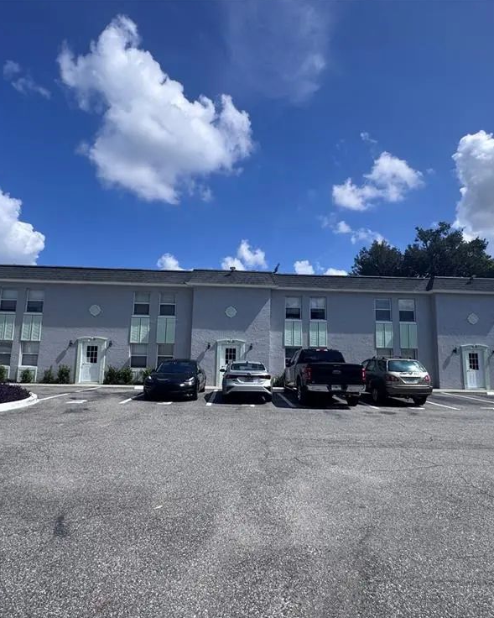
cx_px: 258
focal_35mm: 19
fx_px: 347
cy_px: 318
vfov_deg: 83.3
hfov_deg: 70.8
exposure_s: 1/1880
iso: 50
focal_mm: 2.22
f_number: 2.2
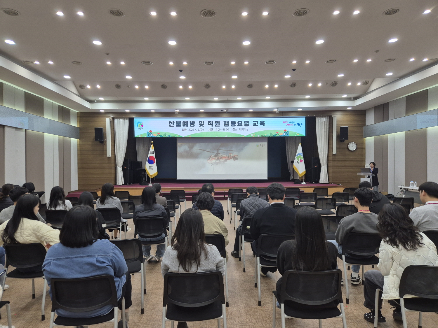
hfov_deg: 73.9
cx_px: 219
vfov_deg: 58.9
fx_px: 291
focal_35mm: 23
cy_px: 164
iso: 125
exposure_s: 1/120
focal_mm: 5.4
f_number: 1.8
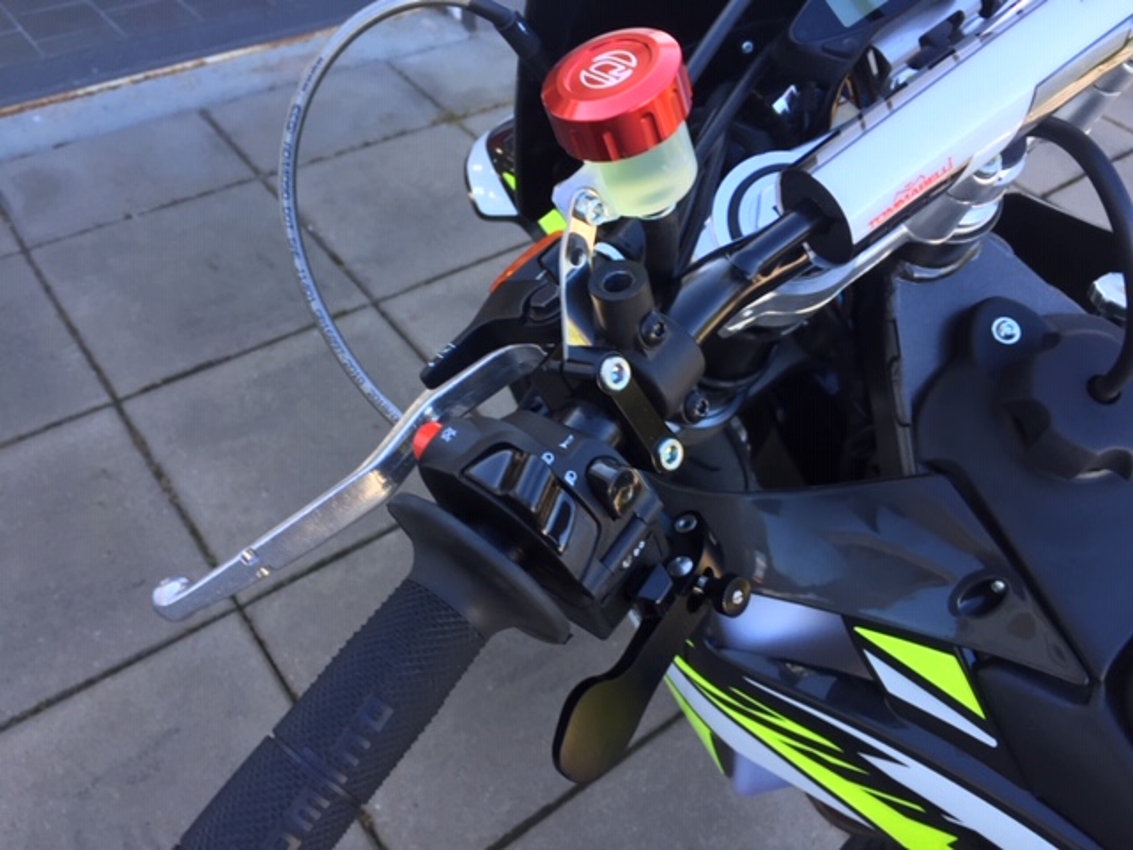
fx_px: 949
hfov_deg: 61.7
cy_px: 425
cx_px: 566
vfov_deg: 48.2
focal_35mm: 29
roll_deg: -1.7
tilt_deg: -43.6
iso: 40
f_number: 2.2
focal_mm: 4.15
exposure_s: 1/100
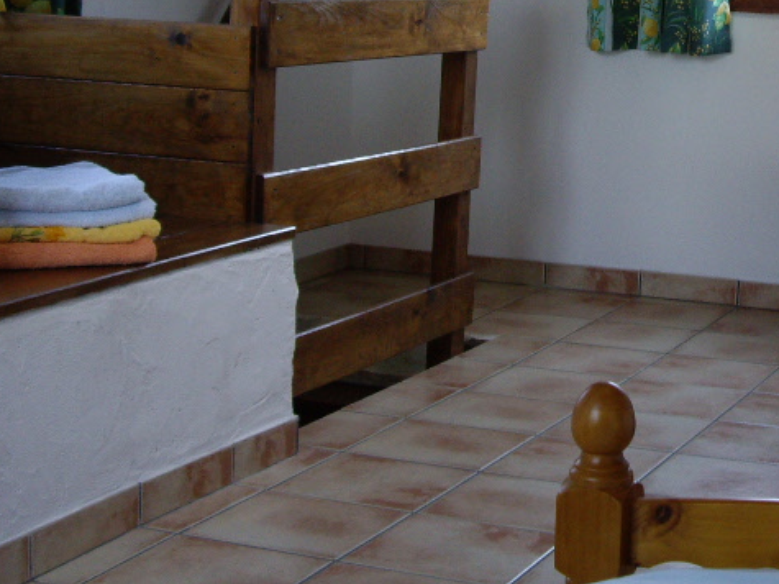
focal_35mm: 82
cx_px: 710
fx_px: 1845
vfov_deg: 17.7
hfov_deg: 23.2
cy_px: 48
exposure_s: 1/60
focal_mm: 7.9
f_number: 2.8
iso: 200
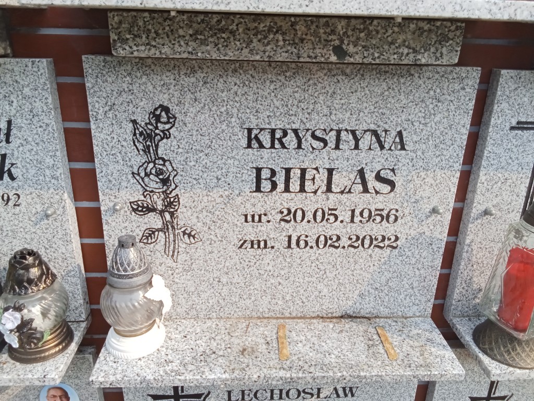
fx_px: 417
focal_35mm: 27
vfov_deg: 51.4
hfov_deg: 65.3
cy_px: 200
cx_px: 267
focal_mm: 2.79
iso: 200
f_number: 2
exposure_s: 1/1420
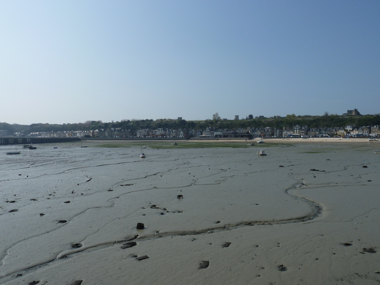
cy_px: 142
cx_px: 190
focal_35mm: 25
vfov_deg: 54.9
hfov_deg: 69.4
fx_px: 274
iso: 80
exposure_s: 1/640
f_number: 5.6
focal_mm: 4.1
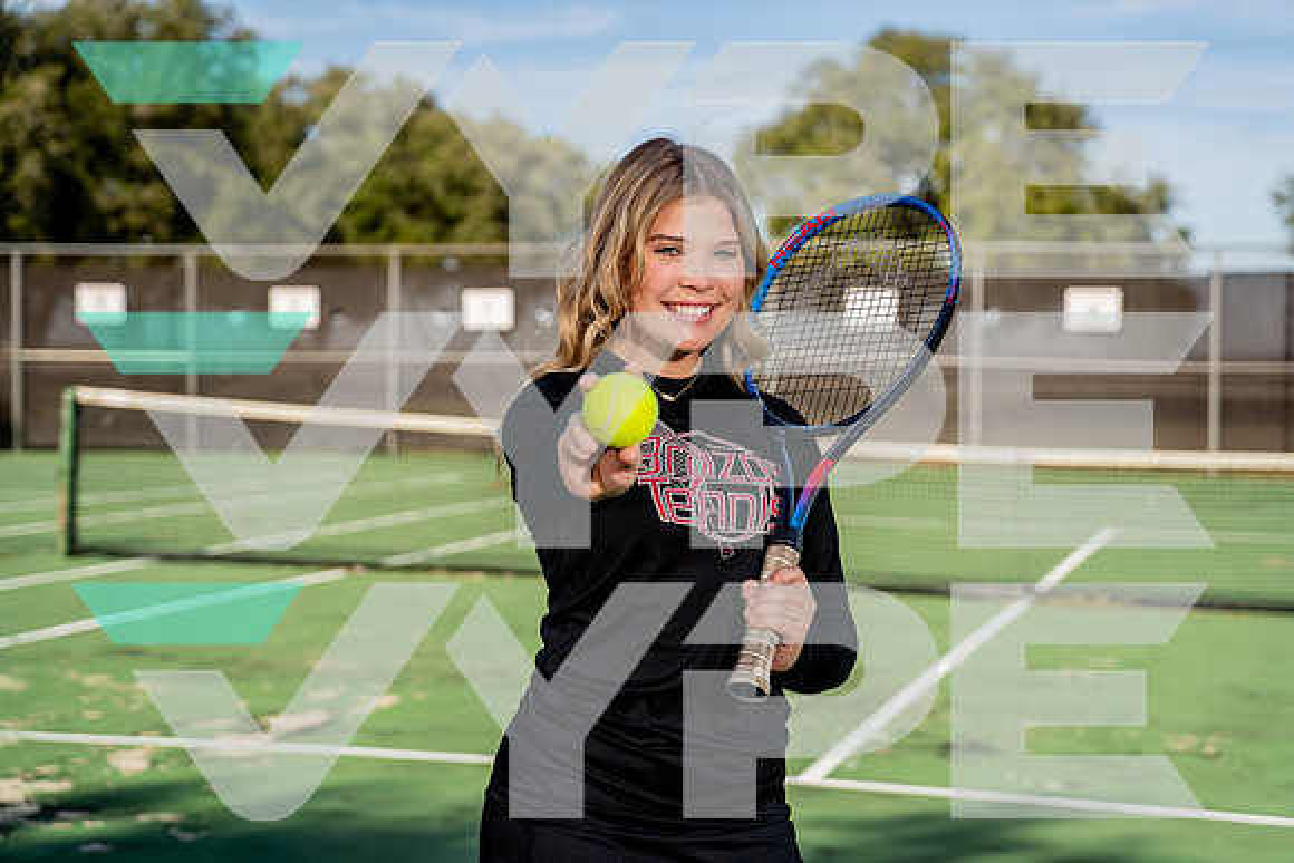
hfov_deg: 28.8
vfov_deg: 19.5
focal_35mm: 70
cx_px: 647
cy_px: 432
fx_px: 2517
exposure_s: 1/1250
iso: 100
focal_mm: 70
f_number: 4
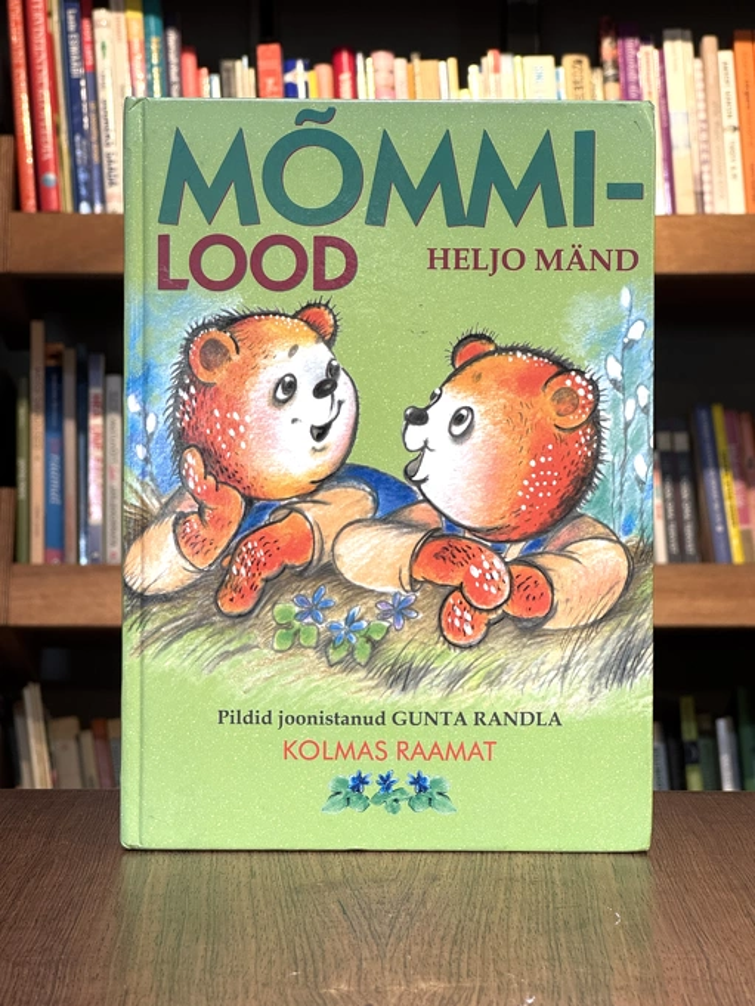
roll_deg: -0.6
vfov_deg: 25.3
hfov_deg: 19.1
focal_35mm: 77
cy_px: 503
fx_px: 2239
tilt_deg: -1.0
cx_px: 378
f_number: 2.8
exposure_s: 1/99
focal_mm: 9
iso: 100
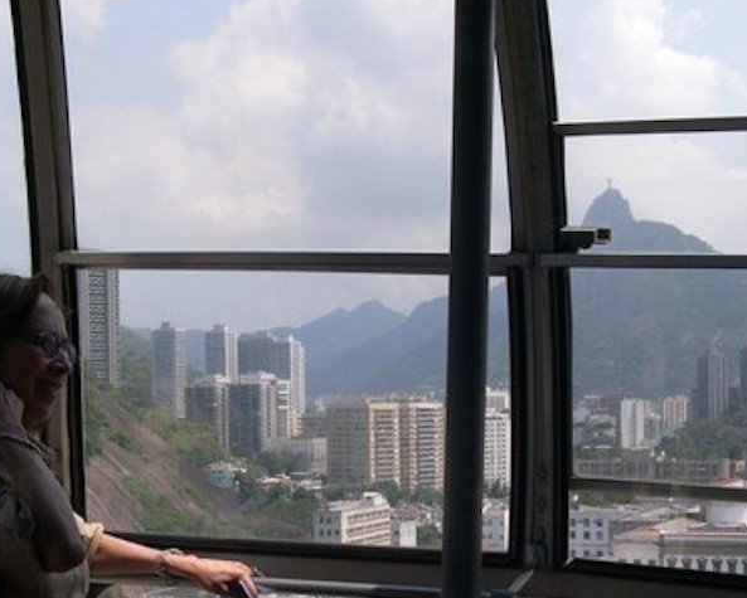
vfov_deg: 23.7
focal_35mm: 64
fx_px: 1416
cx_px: 372
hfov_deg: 29.6
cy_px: 438
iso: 100
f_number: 7.6
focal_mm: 8
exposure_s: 1/171
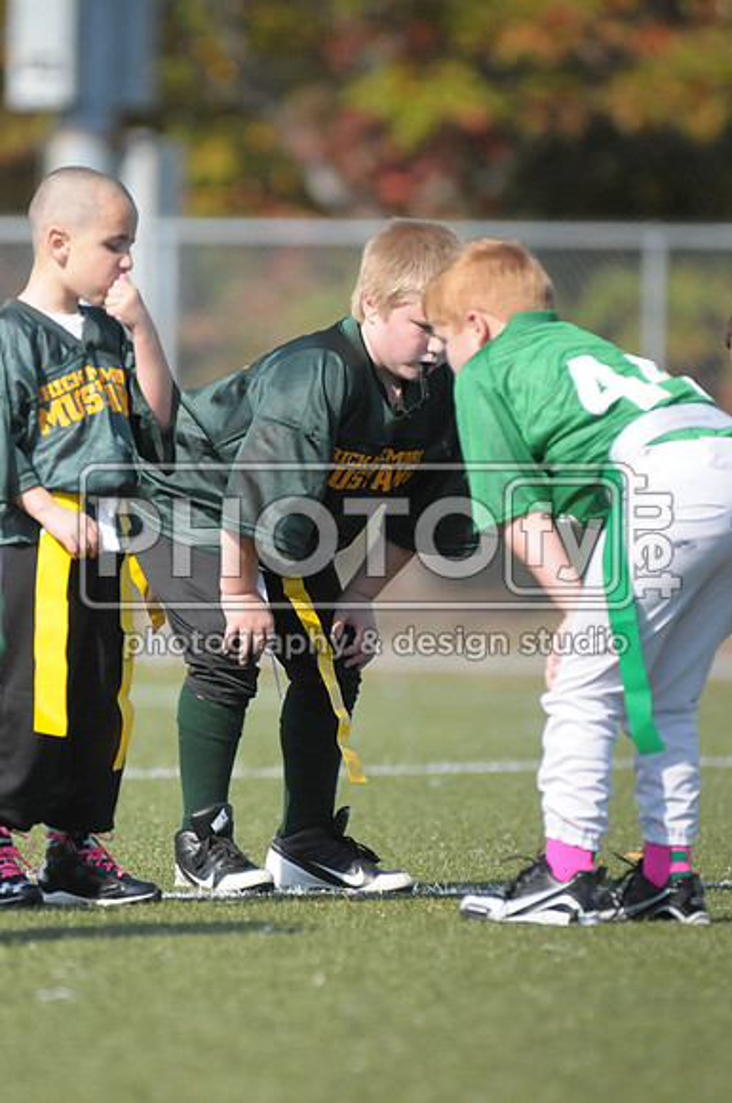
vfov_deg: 4.7
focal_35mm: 435
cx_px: 366
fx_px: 13306
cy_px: 552
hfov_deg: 3.2
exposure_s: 1/8000
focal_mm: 290
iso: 1600
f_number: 4
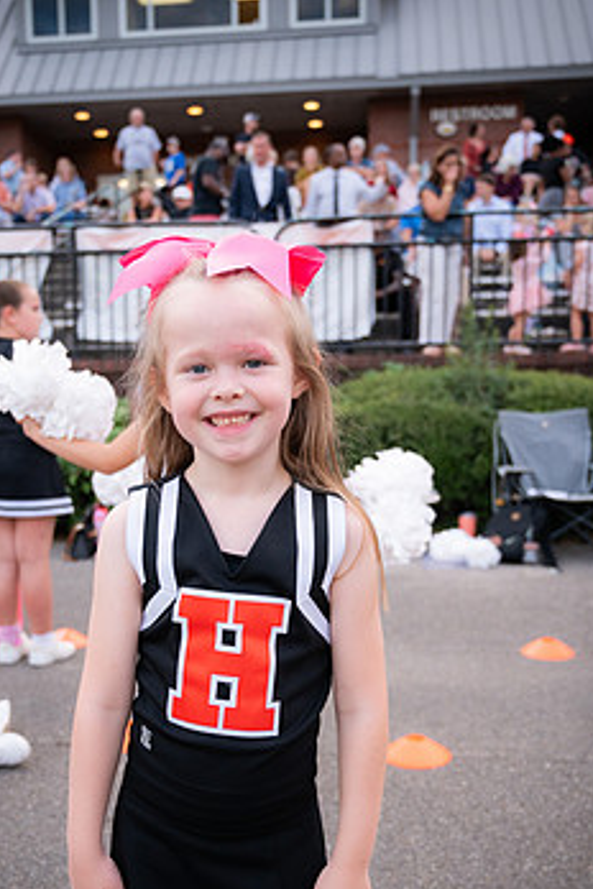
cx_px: 234
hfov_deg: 31.8
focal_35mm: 42
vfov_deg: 46.2
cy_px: 531
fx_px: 1038
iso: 640
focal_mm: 32.5
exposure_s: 1/400
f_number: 4
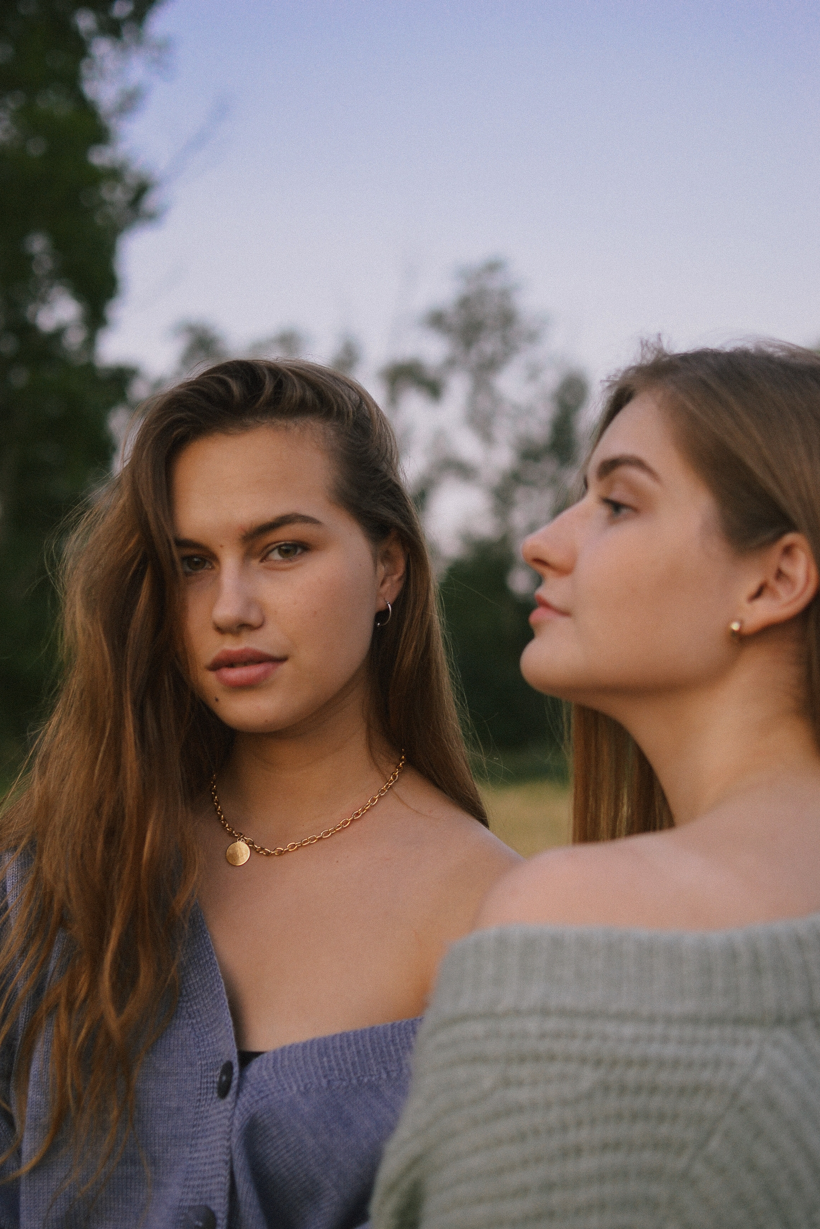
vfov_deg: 37.9
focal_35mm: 52
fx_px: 1794
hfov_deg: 25.8
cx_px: 410
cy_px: 614
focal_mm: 35
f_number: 2.2
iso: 280
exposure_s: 1/200
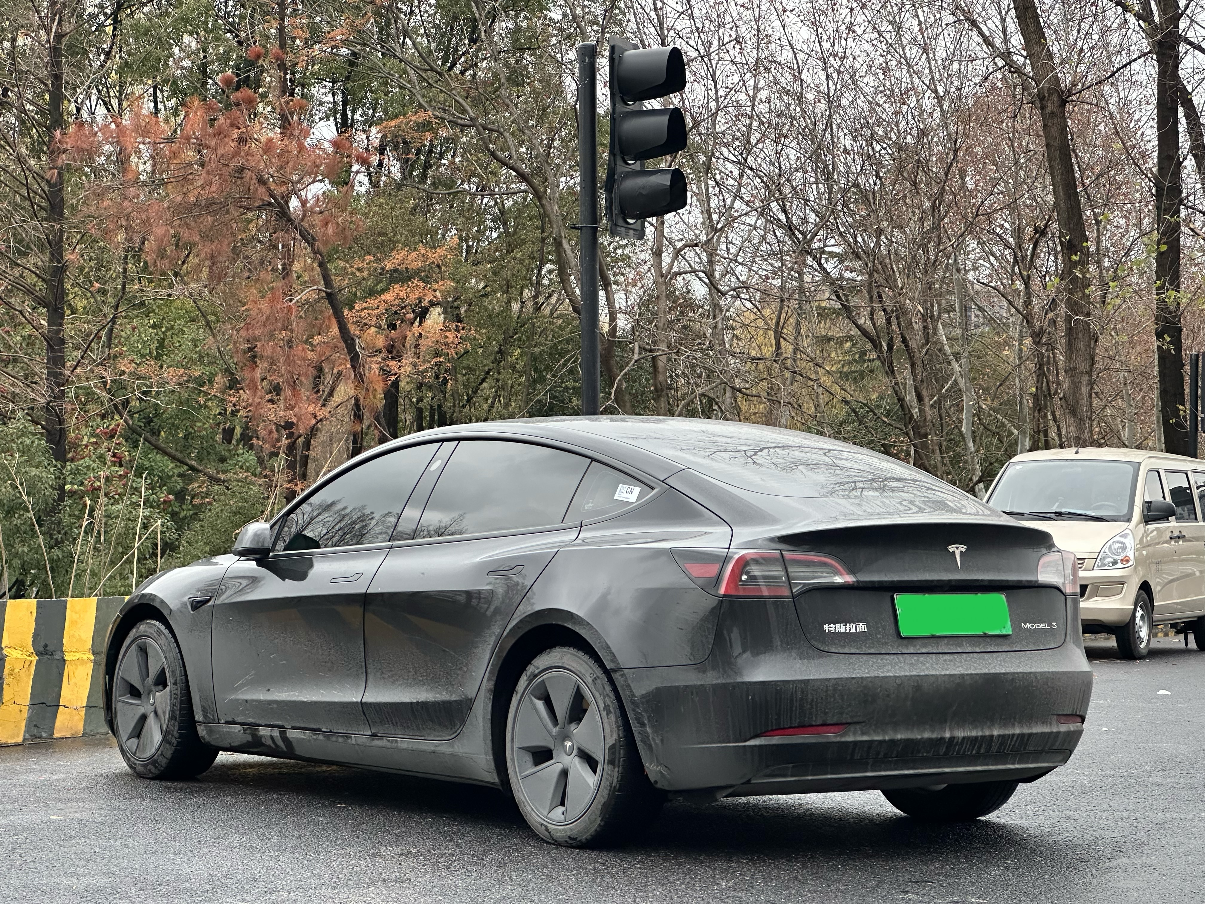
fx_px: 2680
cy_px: 452
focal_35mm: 77
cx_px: 602
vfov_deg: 19.1
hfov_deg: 25.3
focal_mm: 9
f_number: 2.8
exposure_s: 1/99
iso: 160
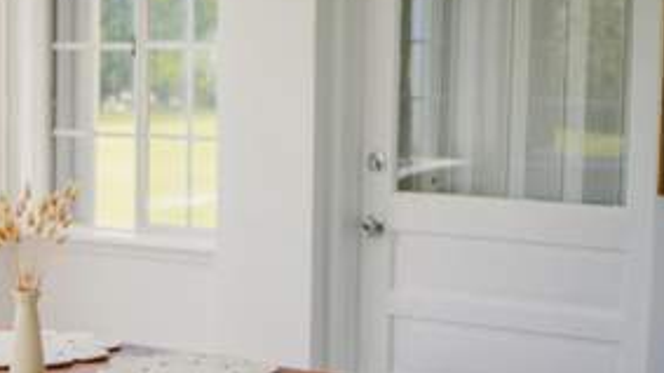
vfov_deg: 12.9
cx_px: 131
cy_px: 228
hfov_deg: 22.4
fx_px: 1655
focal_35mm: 94
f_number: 1.8
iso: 100
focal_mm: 35
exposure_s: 1/320
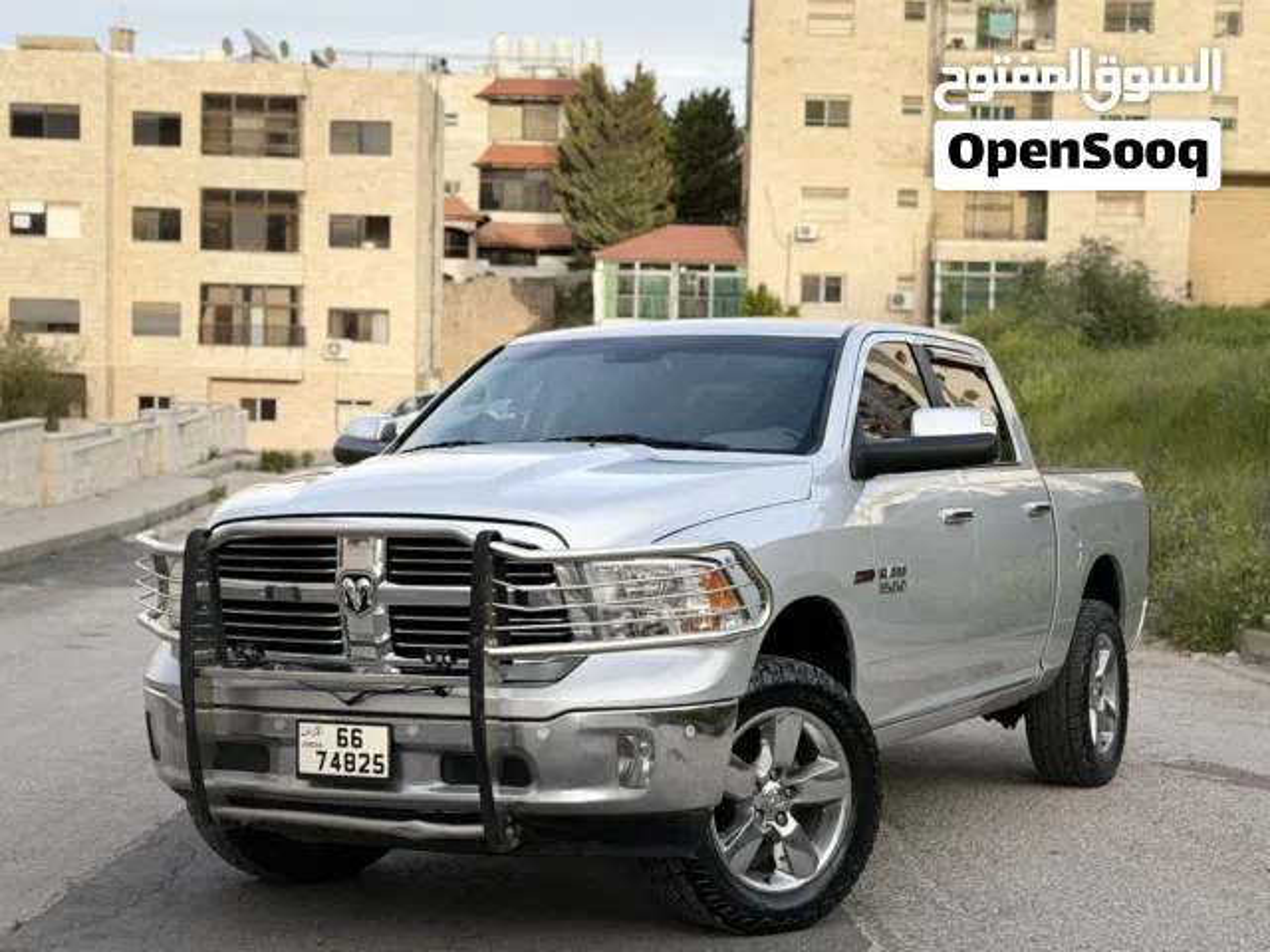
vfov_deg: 30.3
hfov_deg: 39.7
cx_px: 635
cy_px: 476
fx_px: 1761
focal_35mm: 48
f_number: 1.78
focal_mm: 6.76
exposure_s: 1/962
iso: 64
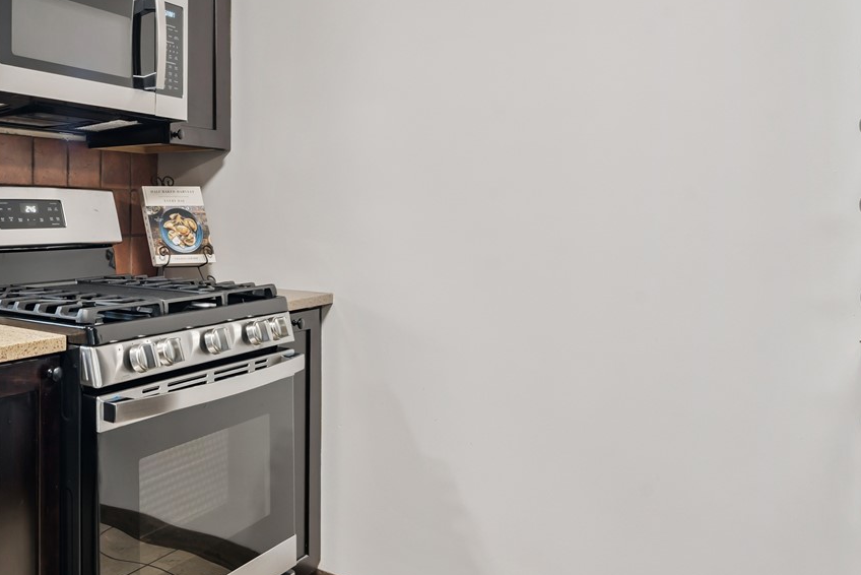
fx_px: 766
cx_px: 43
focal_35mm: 32
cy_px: 219
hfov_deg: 50.1
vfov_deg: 40.9
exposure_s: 1/2.5
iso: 400
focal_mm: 16
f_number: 10
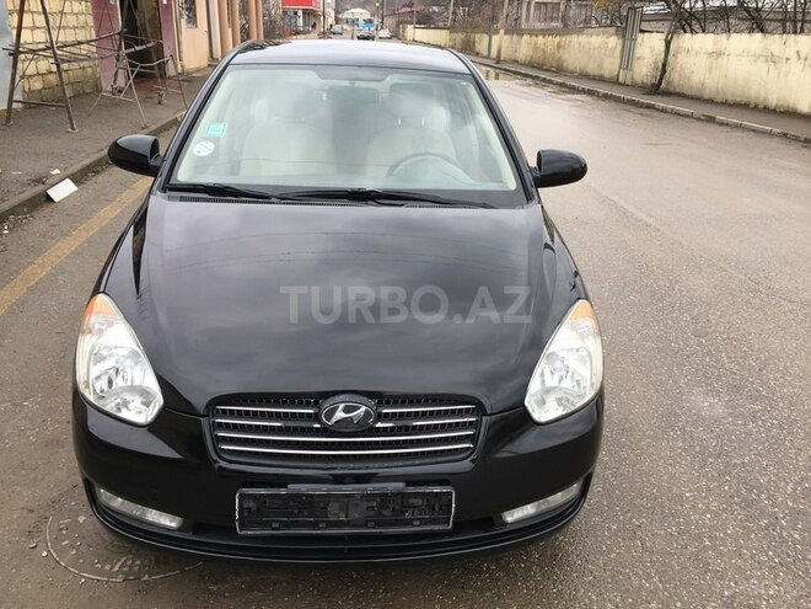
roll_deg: -1.3
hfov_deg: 61.7
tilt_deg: -20.6
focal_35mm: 29
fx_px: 679
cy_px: 304
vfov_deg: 48.2
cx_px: 406
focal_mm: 4.15
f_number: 2.2
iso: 25
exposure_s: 1/173
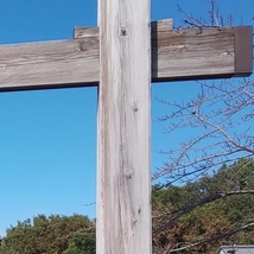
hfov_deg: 22.9
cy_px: 275
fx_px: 548
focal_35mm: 66
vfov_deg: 24.5
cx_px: -88
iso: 28
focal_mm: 3.45
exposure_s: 1/1091
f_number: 1.94
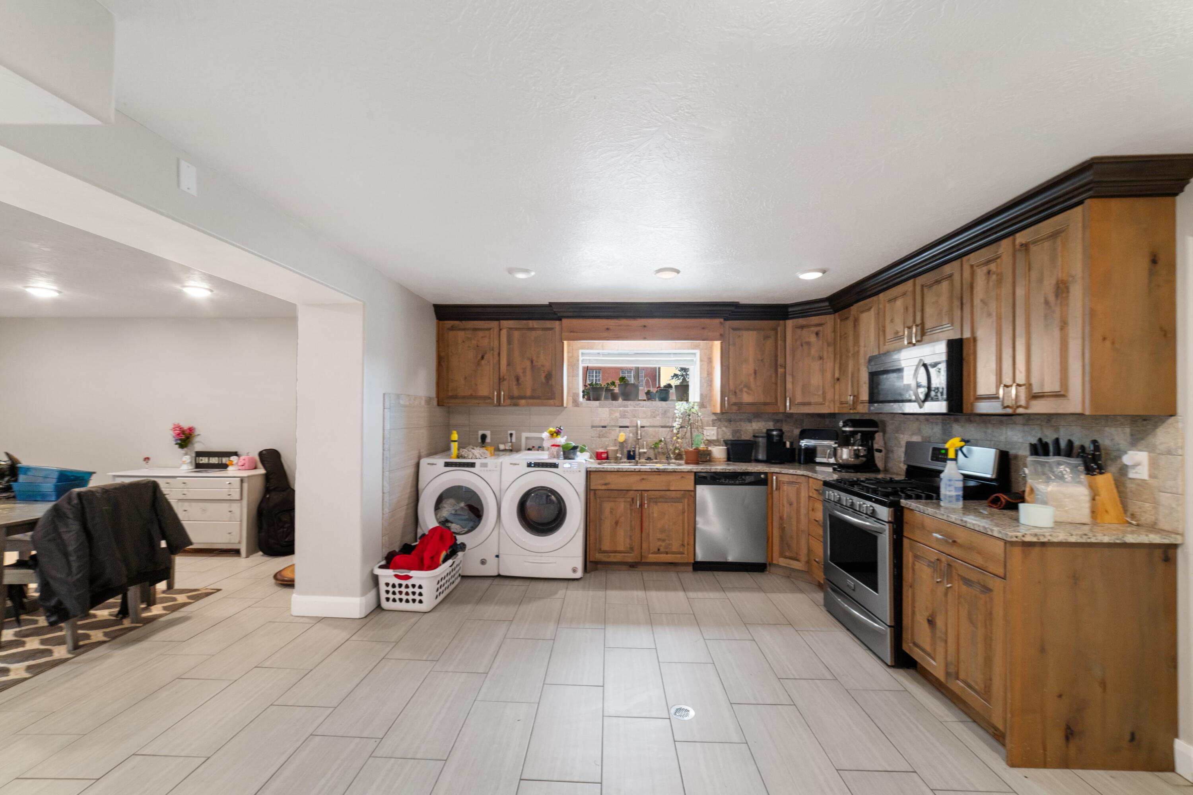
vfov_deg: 81.2
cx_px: 596
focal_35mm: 14
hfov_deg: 104.3
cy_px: 398
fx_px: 464
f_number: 14
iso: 100
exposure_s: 1/3
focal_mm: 14
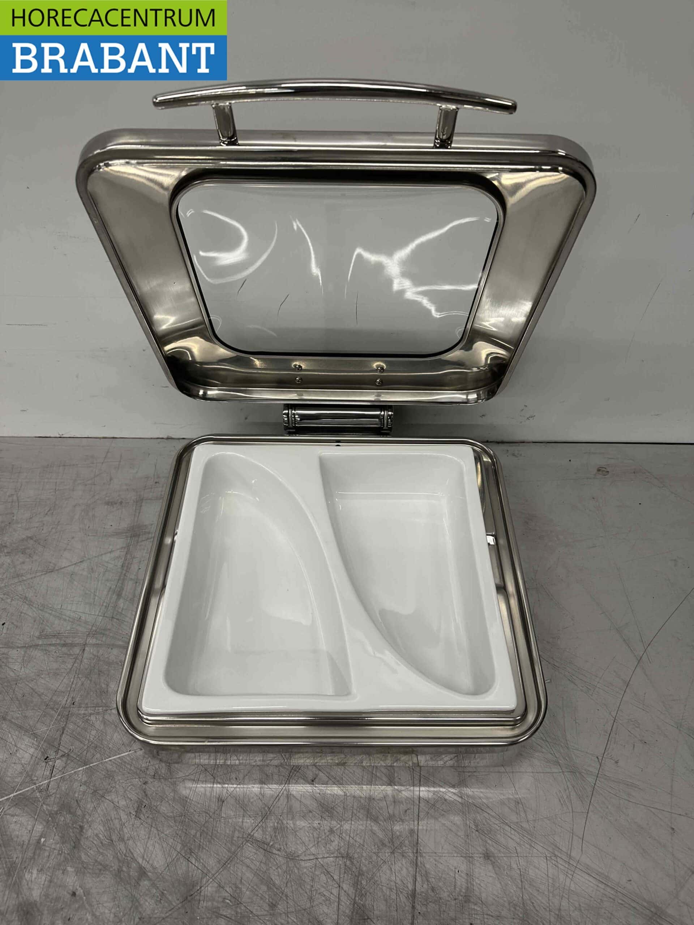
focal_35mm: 24
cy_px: 462
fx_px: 642
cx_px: 347
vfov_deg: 71.6
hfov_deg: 56.8
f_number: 1.78
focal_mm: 6.86
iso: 125
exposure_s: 1/50
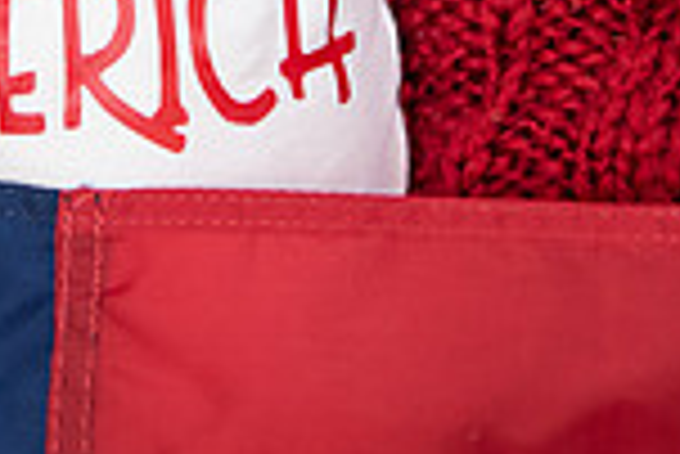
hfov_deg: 10.6
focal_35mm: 193
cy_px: -316
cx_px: 183
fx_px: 3649
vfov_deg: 7.0
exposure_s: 1/250
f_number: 2.8
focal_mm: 45
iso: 500
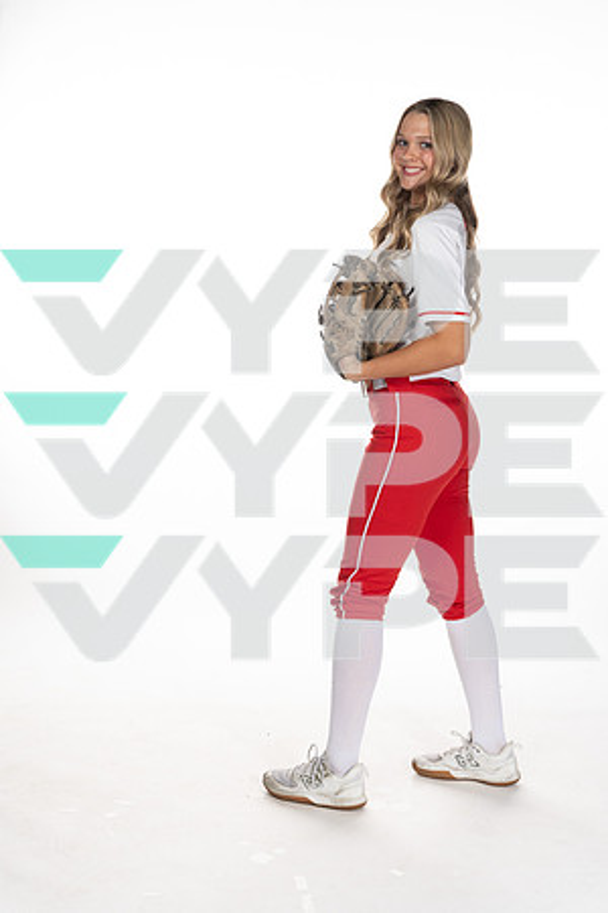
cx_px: 304
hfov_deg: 27.0
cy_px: 456
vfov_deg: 39.6
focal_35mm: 50
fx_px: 1267
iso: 400
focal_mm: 50
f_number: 6.3
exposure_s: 1/250
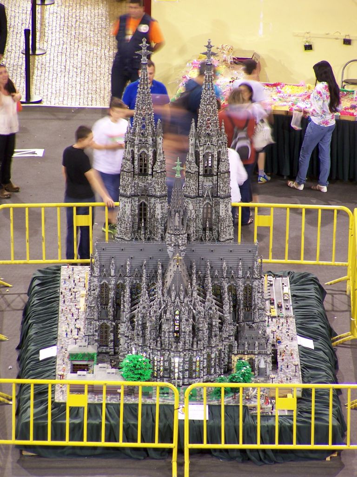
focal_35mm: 317
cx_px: 178
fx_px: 4359
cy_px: 238
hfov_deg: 4.7
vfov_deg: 6.3
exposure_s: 1/2
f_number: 3.6
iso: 80
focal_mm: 52.6
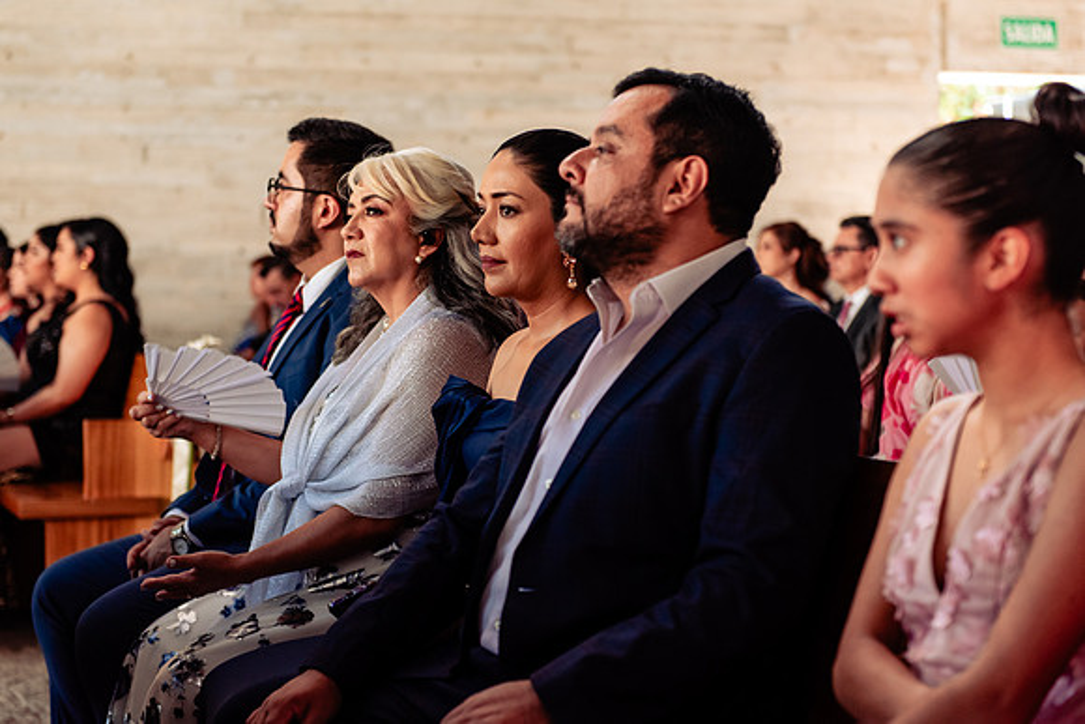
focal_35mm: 72
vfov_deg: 19.0
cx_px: 542
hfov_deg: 28.1
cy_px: 362
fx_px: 2164
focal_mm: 70
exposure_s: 1/400
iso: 800
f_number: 3.2
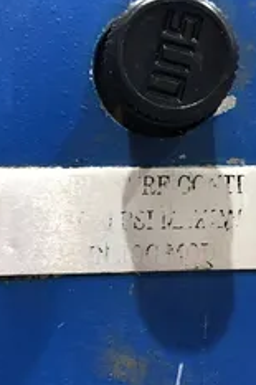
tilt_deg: -3.4
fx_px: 534
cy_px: 131
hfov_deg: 26.8
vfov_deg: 39.2
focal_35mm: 50
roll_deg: +1.3
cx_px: 177
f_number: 1.8
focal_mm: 4
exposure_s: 1/15
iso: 80
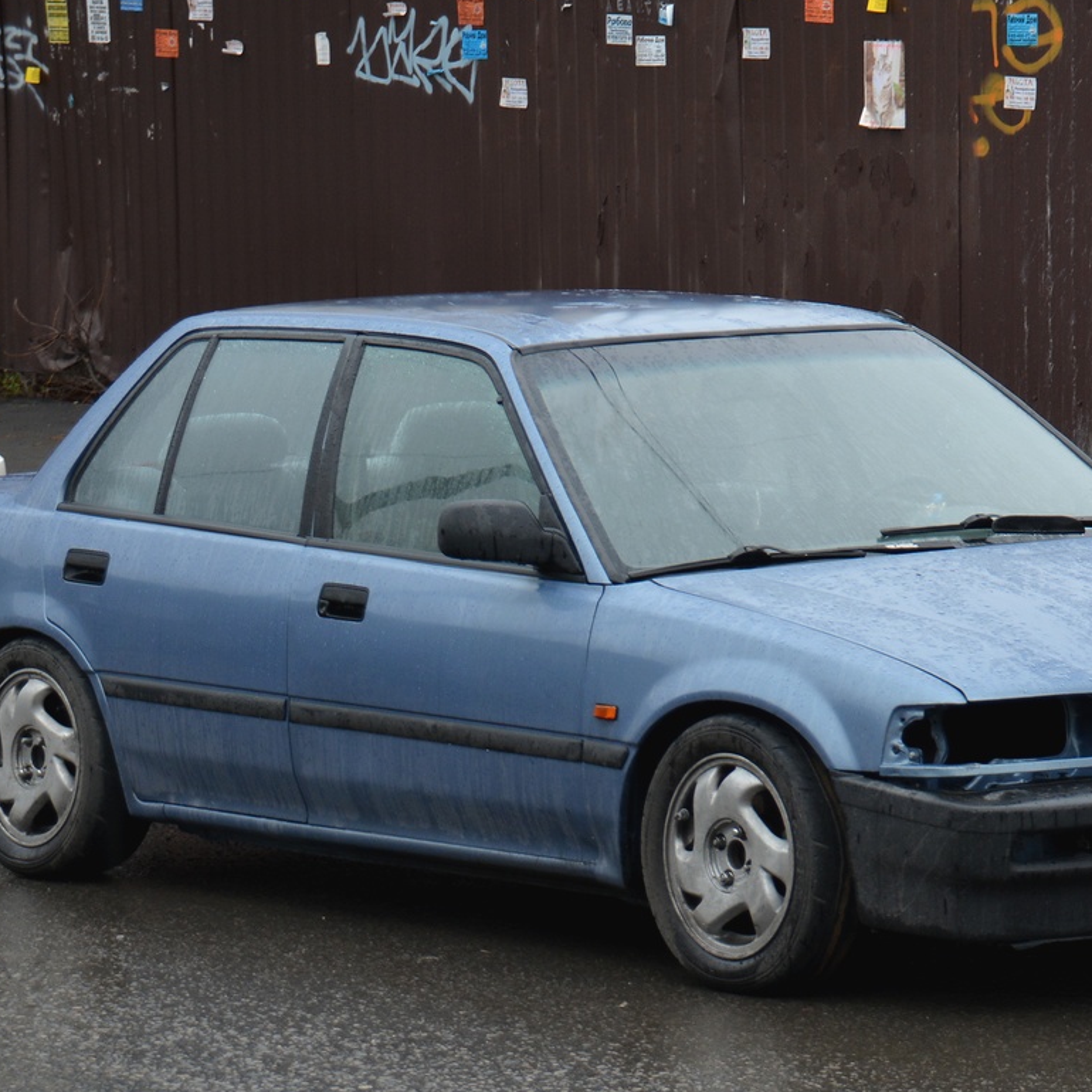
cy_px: 486
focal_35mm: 154
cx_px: 774
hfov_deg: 11.3
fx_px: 5496
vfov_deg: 11.3
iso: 400
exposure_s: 1/80
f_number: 4.8
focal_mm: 62
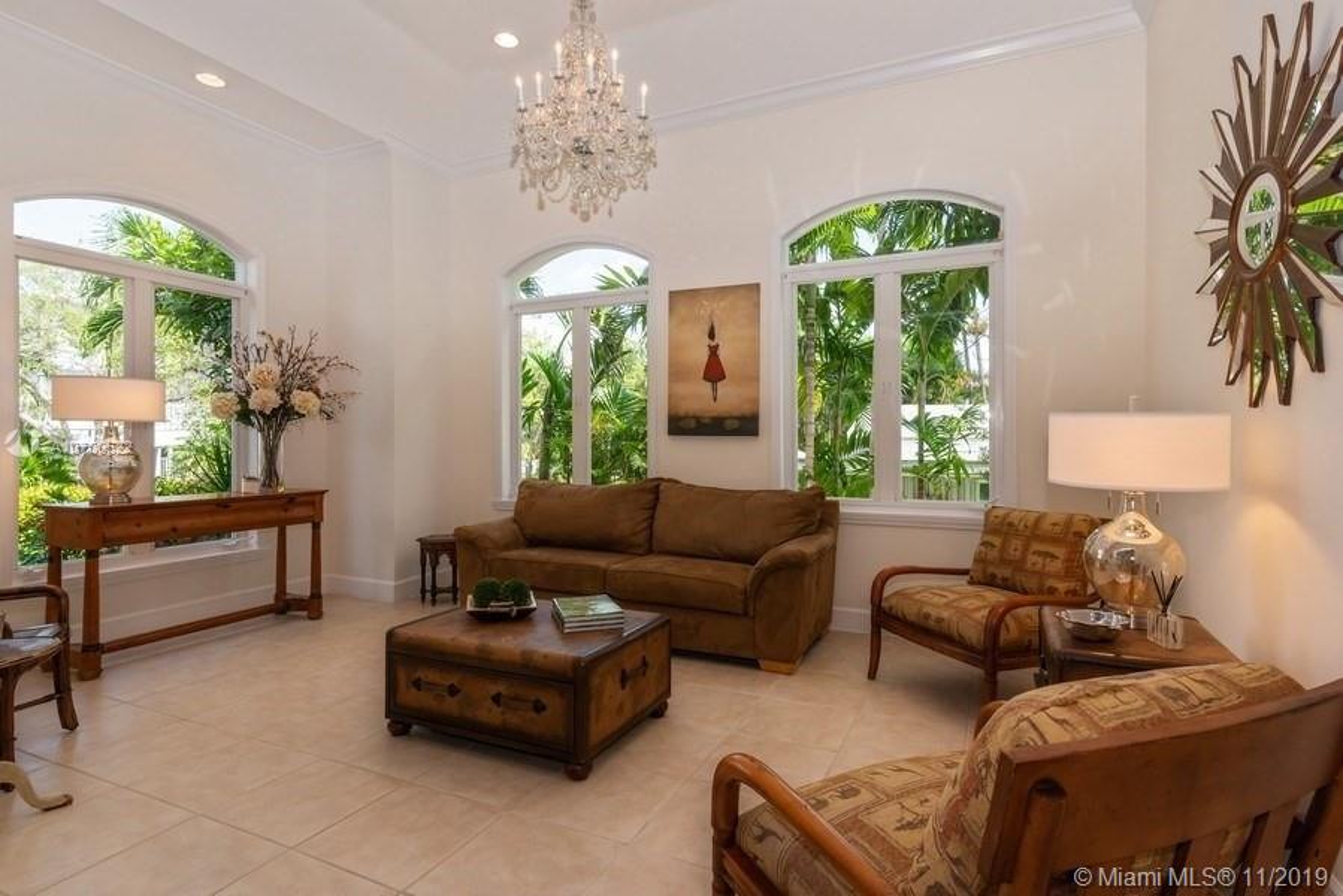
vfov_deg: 70.5
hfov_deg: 93.3
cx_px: 672
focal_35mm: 17
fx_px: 634
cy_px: 448
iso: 200
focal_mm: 17
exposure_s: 1/60
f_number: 8
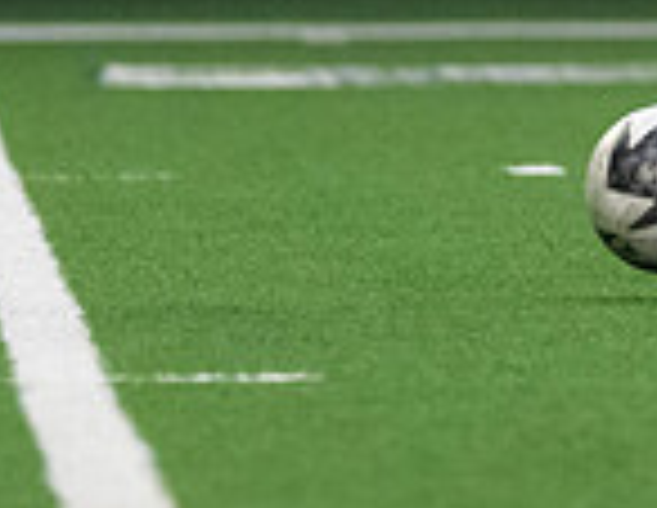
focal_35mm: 1244
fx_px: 23885
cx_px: 953
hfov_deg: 1.6
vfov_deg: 1.2
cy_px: -391
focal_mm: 200
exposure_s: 1/1250
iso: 5000
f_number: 2.8
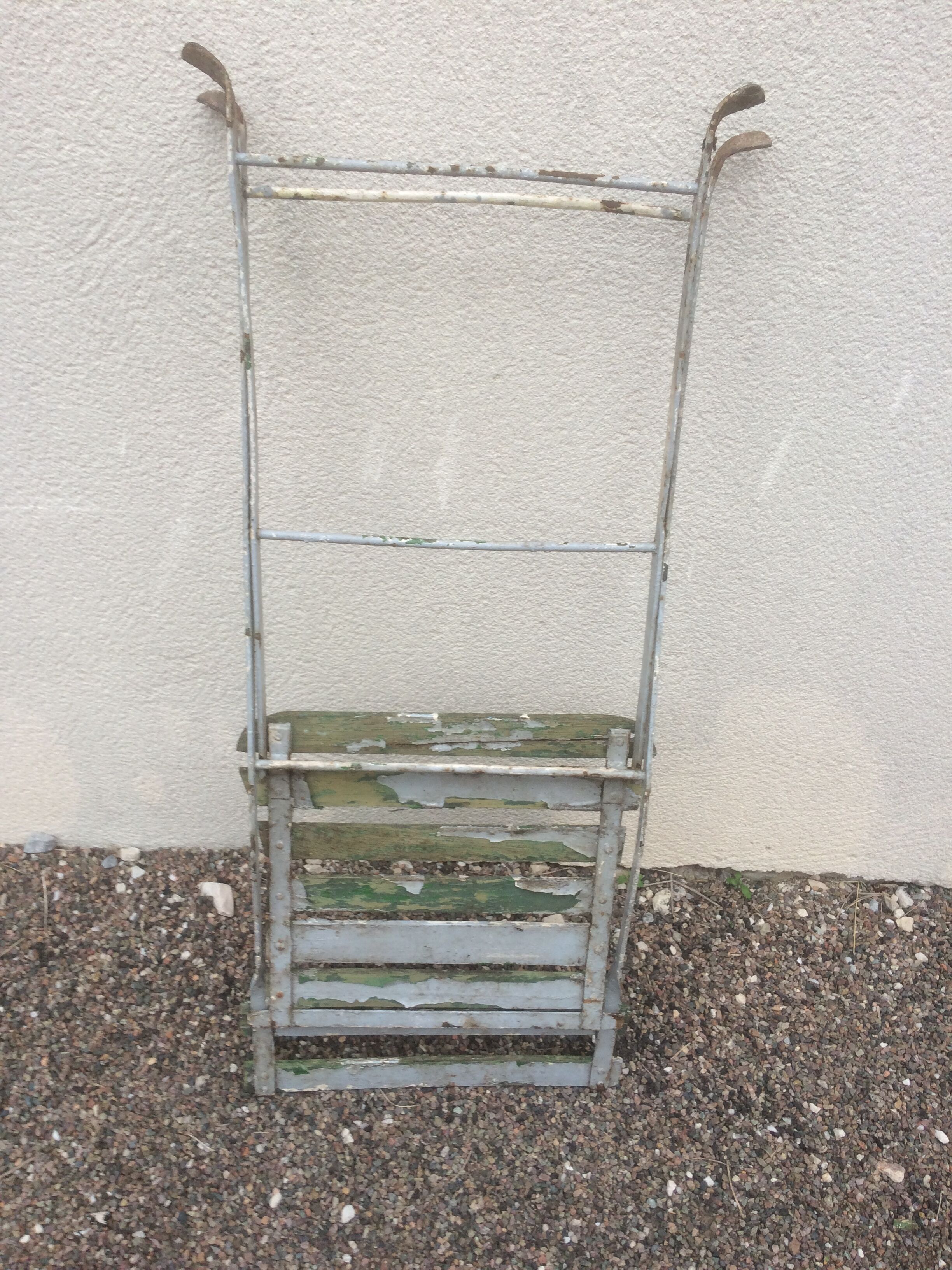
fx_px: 1063
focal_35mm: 29
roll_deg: +1.9
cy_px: 635
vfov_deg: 61.7
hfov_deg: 48.2
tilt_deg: -36.4
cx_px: 476
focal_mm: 4.15
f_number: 2.2
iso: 50
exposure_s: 1/100
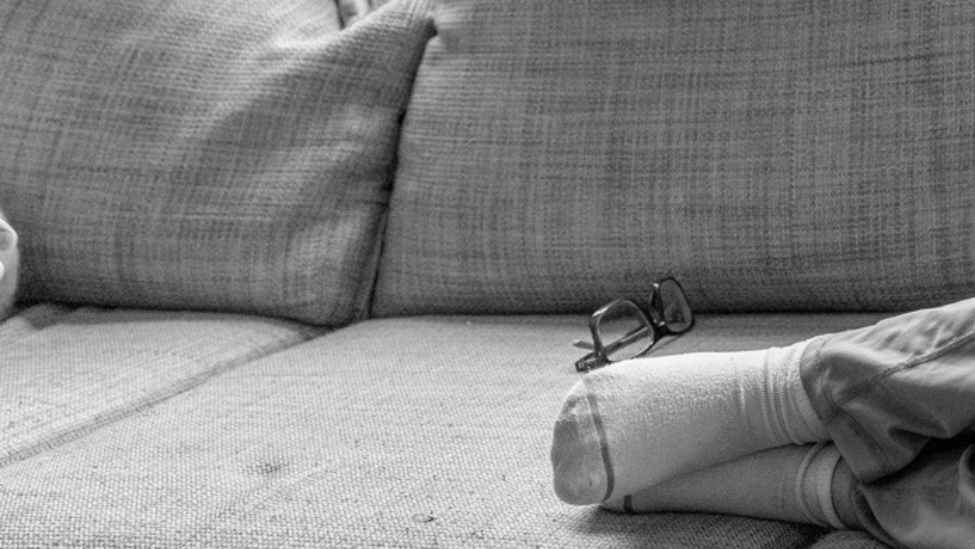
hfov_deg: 17.3
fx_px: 2792
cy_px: 251
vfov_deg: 11.2
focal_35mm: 108
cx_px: 1575
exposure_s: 1/400
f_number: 2.8
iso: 2500
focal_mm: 28
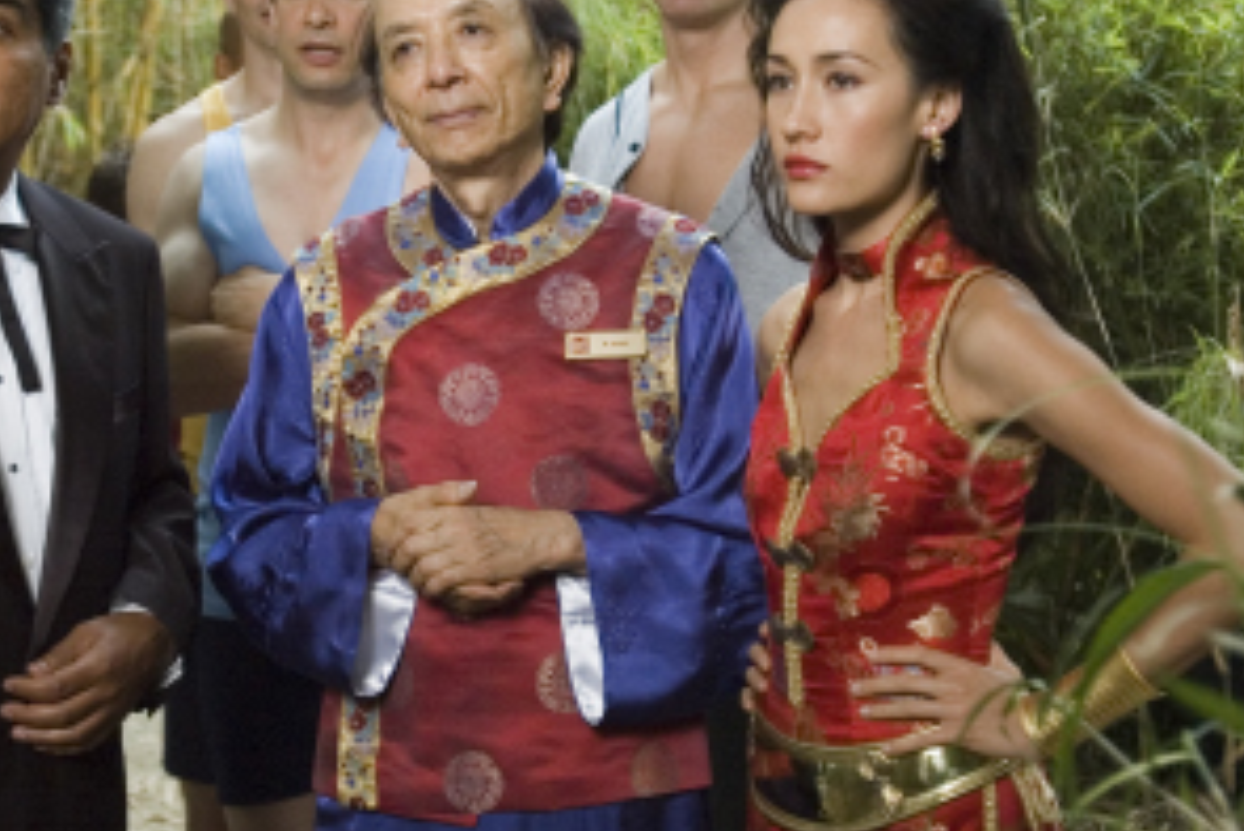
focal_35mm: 69
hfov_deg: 29.0
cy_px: 470
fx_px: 2385
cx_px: 394
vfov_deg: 19.7
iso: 400
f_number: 2.8
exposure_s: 1/125
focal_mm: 28
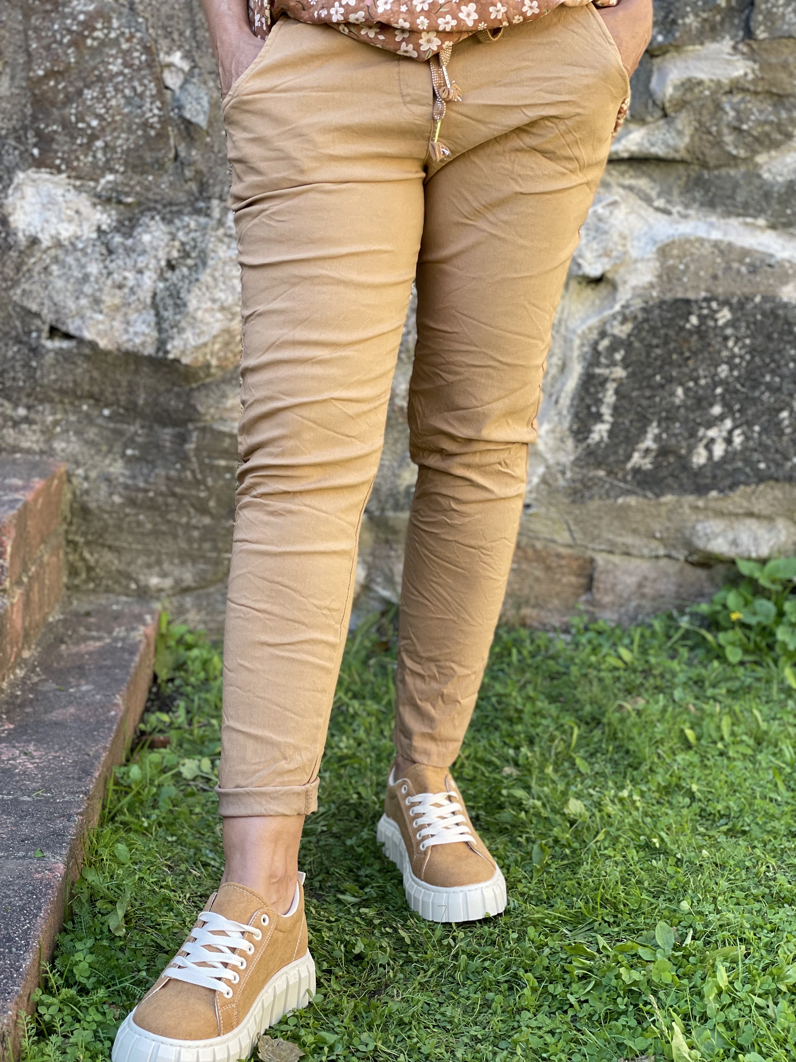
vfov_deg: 36.8
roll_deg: -0.1
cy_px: 531
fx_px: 1594
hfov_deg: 28.0
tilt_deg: -11.5
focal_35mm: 52
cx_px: 398
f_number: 2
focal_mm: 6
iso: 50
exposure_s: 1/122
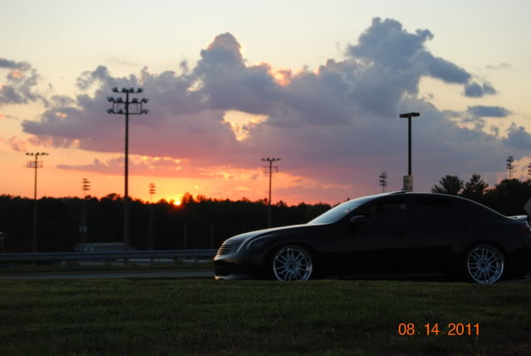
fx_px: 1219
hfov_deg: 24.6
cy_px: 178
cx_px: 266
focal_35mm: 82
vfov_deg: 16.6
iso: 180
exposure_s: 1/125
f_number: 5.6
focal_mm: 55
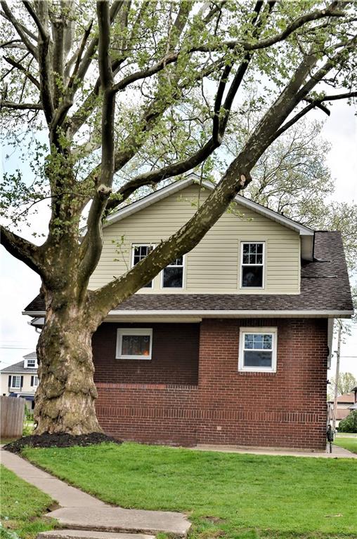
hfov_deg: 36.7
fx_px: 538
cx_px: 178
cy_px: 270
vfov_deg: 53.2
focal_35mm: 36
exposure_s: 1/200
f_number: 7.1
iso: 100
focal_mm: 24
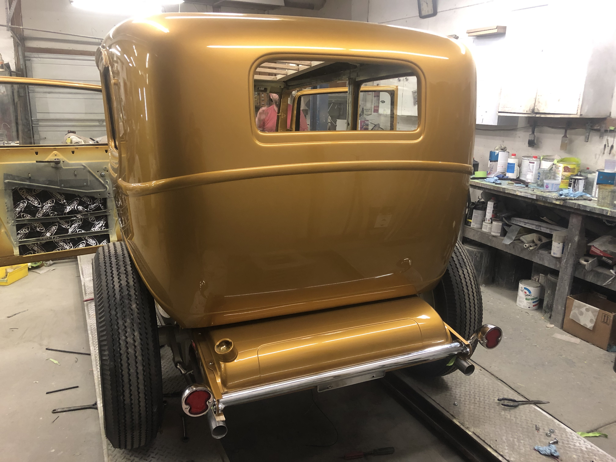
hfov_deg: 63.4
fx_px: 498
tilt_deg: -17.4
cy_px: 231
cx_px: 308
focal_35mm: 28
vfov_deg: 49.7
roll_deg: -1.3
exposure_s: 1/15
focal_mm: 3.99
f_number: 1.8
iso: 80
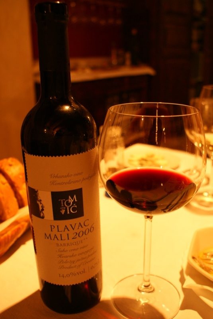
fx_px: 319
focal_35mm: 36
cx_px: 106
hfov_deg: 36.9
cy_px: 160
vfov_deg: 53.1
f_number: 4.5
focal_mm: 24
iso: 400
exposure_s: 1/13
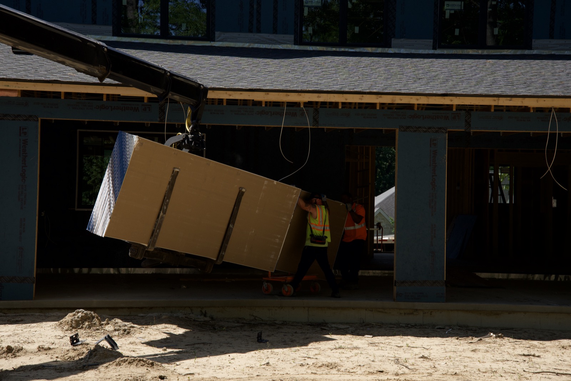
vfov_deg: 18.2
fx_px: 1189
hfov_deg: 27.0
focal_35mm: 75
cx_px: 286
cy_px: 190
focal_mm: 75
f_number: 10
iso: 800
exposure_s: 1/500
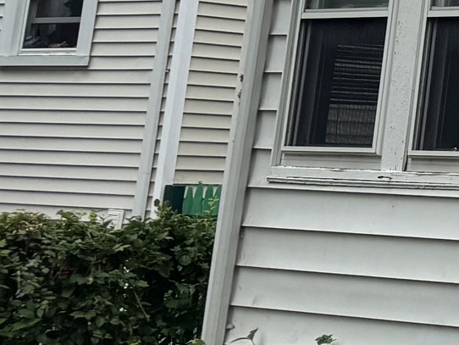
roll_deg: -2.0
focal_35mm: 136
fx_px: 1804
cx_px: 1293
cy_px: -175
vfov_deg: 10.5
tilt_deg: +10.6
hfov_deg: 10.8
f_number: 1.78
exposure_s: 1/4608
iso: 80
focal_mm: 6.76
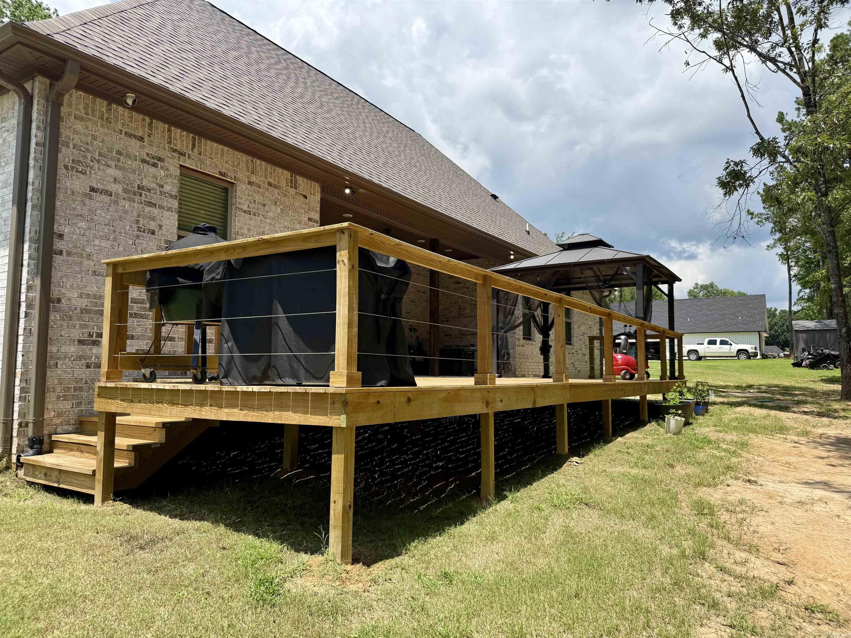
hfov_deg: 71.6
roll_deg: -0.5
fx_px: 590
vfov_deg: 56.8
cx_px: 426
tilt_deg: +5.2
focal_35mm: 24
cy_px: 319
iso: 100
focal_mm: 6.76
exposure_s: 1/4673
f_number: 1.78
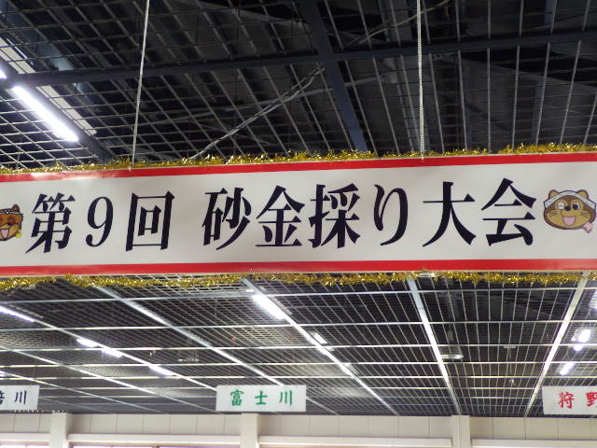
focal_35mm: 47
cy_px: 224
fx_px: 811
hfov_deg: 40.4
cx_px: 298
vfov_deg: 30.9
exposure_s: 1/60
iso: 500
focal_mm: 8.4
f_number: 3.1
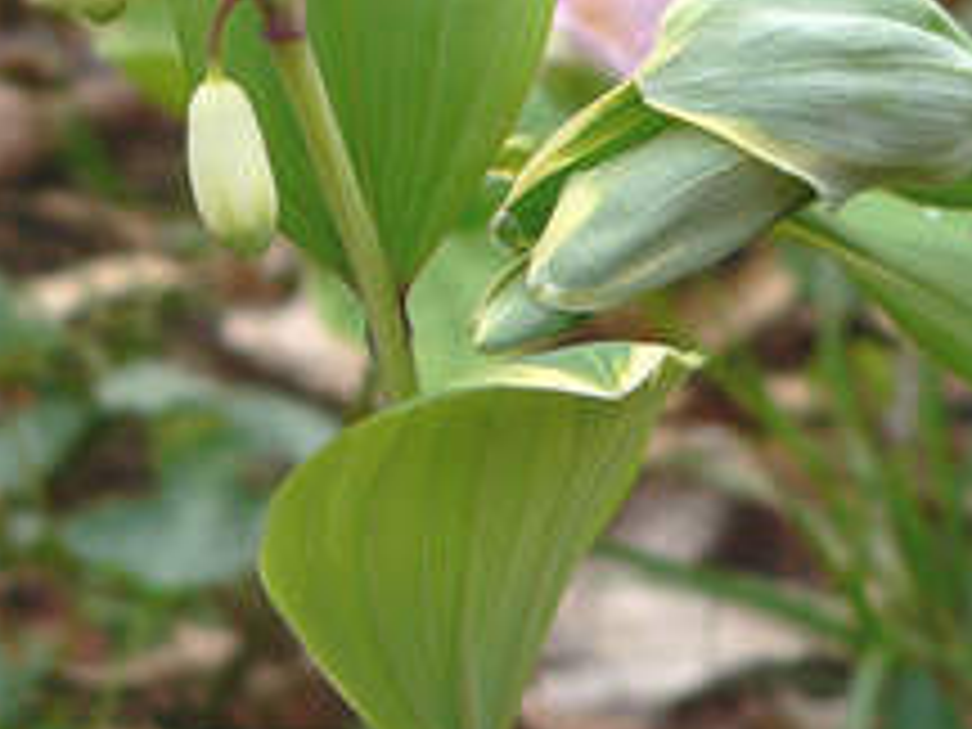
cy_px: 18
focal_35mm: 169
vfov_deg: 8.7
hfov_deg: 11.6
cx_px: 180
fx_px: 4745
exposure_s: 1/250
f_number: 3.3
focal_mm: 13.8
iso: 80
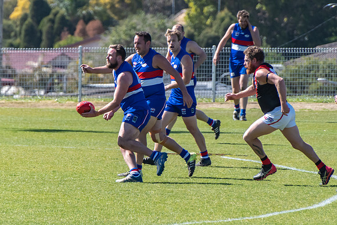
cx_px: 134
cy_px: 99
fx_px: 8417
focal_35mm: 899
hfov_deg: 2.3
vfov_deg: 1.5
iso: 800
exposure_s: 1/1250
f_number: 8
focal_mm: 400
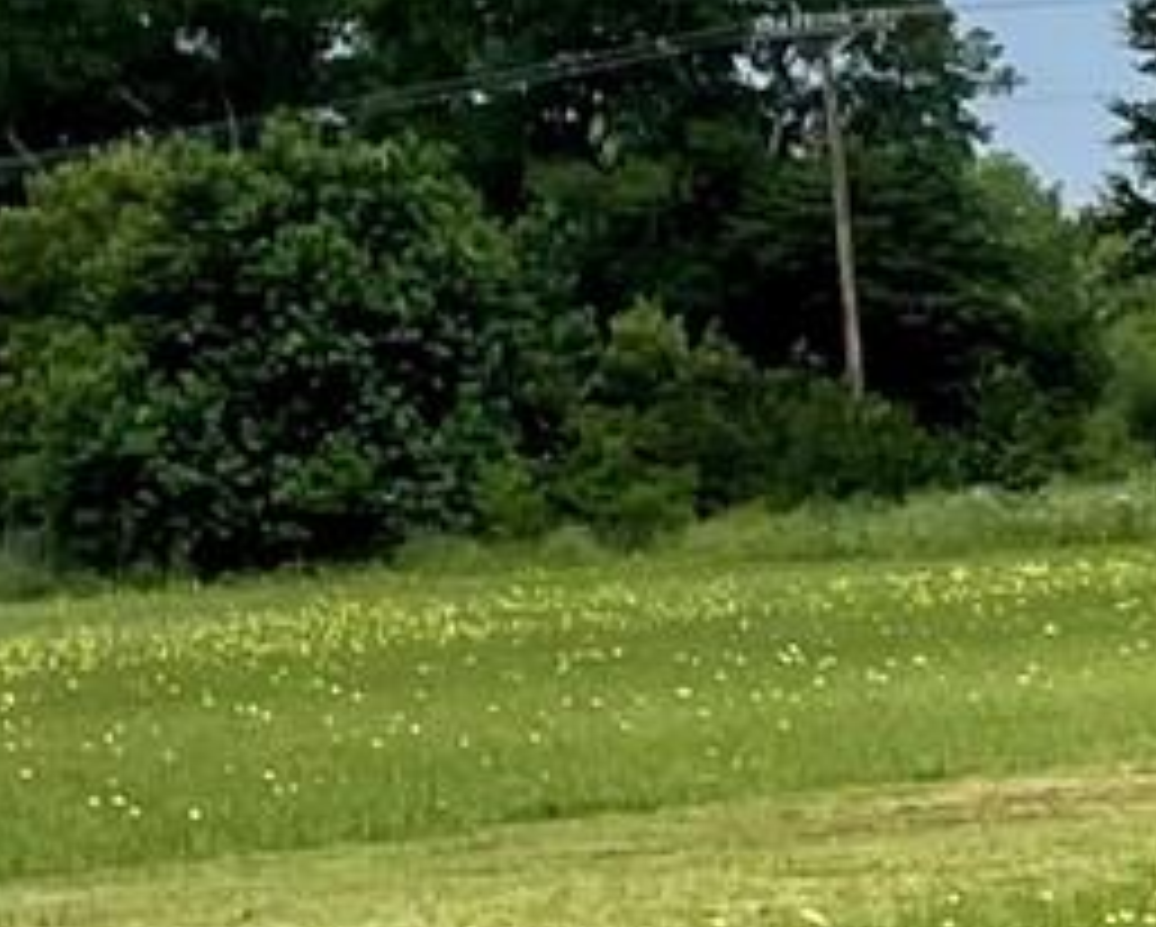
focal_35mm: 202
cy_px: 495
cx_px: 3428
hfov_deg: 8.2
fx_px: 6916
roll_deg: +2.9
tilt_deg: -0.9
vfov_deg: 7.7
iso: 32
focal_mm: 5.1
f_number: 1.6
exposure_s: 1/5128
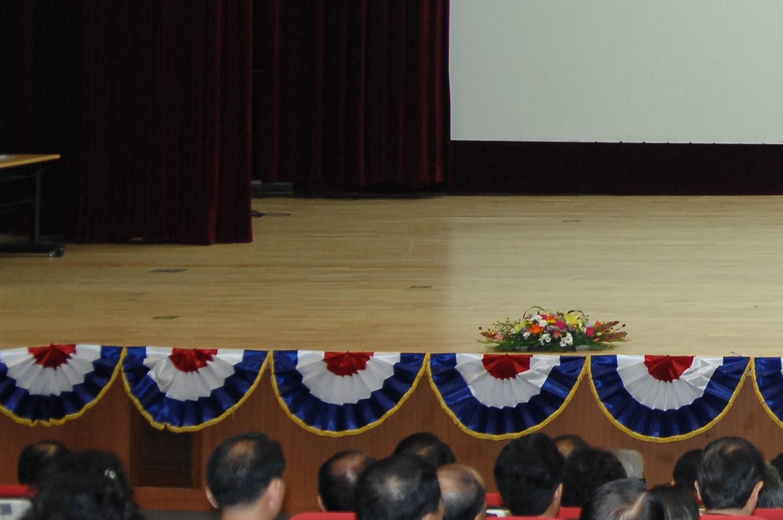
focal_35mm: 117
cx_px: 1124
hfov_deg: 16.2
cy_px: -88
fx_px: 2542
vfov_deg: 11.5
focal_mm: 26
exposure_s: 1/60
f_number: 2.8
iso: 400
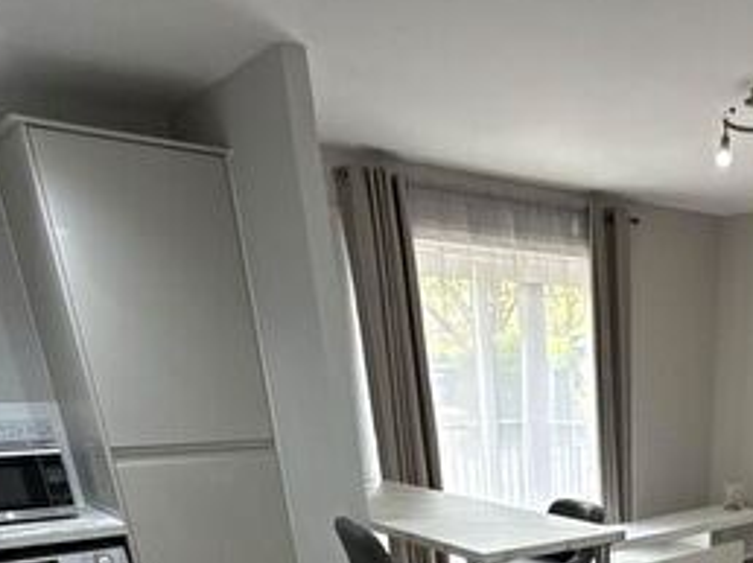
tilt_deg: -24.7
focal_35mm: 38
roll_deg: -0.8
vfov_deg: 29.6
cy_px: 745
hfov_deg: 45.4
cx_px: 648
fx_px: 826
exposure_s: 1/99
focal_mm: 2.22
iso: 200
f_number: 2.2
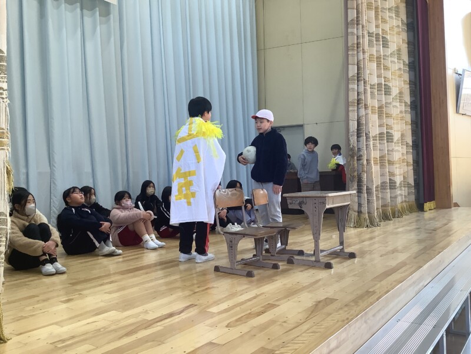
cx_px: 236
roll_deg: +2.2
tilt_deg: -0.7
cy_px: 177
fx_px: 422
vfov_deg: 45.4
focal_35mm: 31
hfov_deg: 58.4
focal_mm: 3.3
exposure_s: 1/120
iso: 80
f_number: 2.4
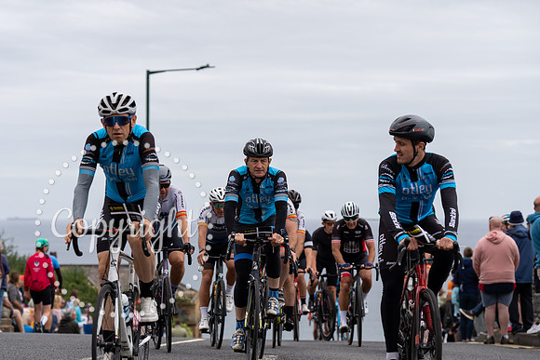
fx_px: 1841
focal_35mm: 123
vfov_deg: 11.2
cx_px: 254
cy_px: 170
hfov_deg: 16.7
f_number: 4.5
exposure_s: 1/640
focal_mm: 116
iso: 160
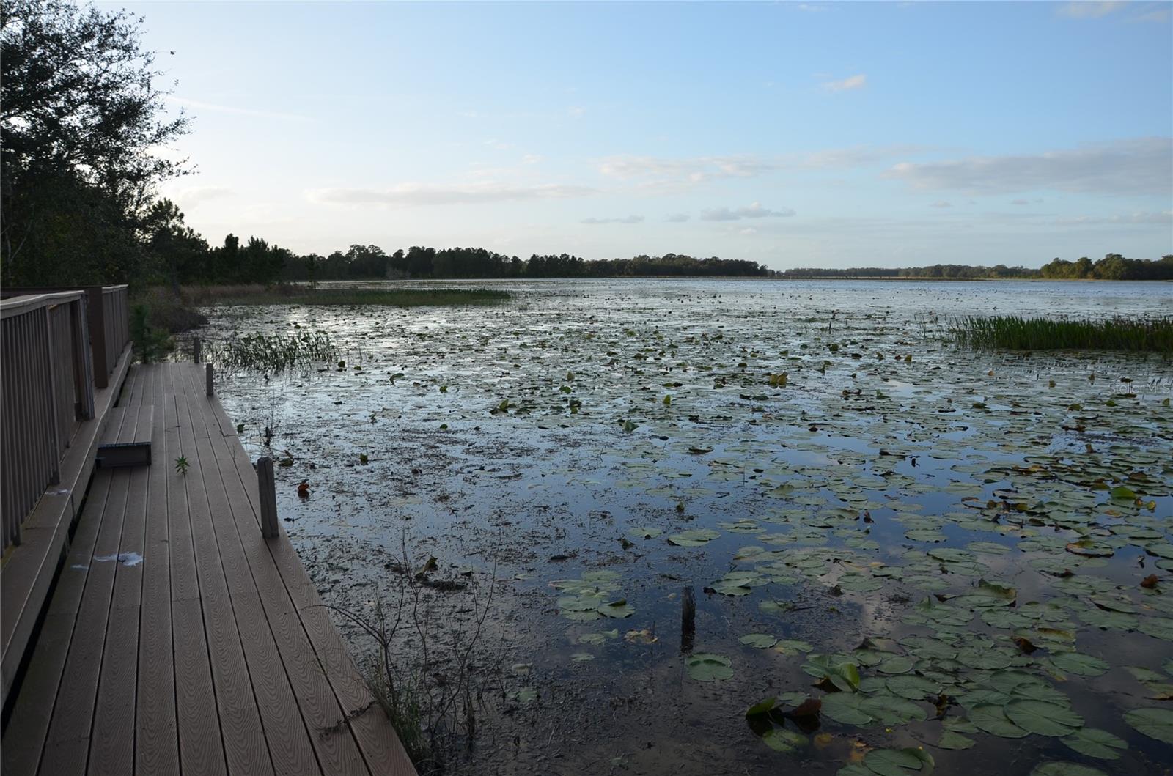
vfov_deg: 47.7
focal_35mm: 27
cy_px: 388
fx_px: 878
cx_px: 586
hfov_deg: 67.5
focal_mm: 18
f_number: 6.3
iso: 100
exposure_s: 1/160
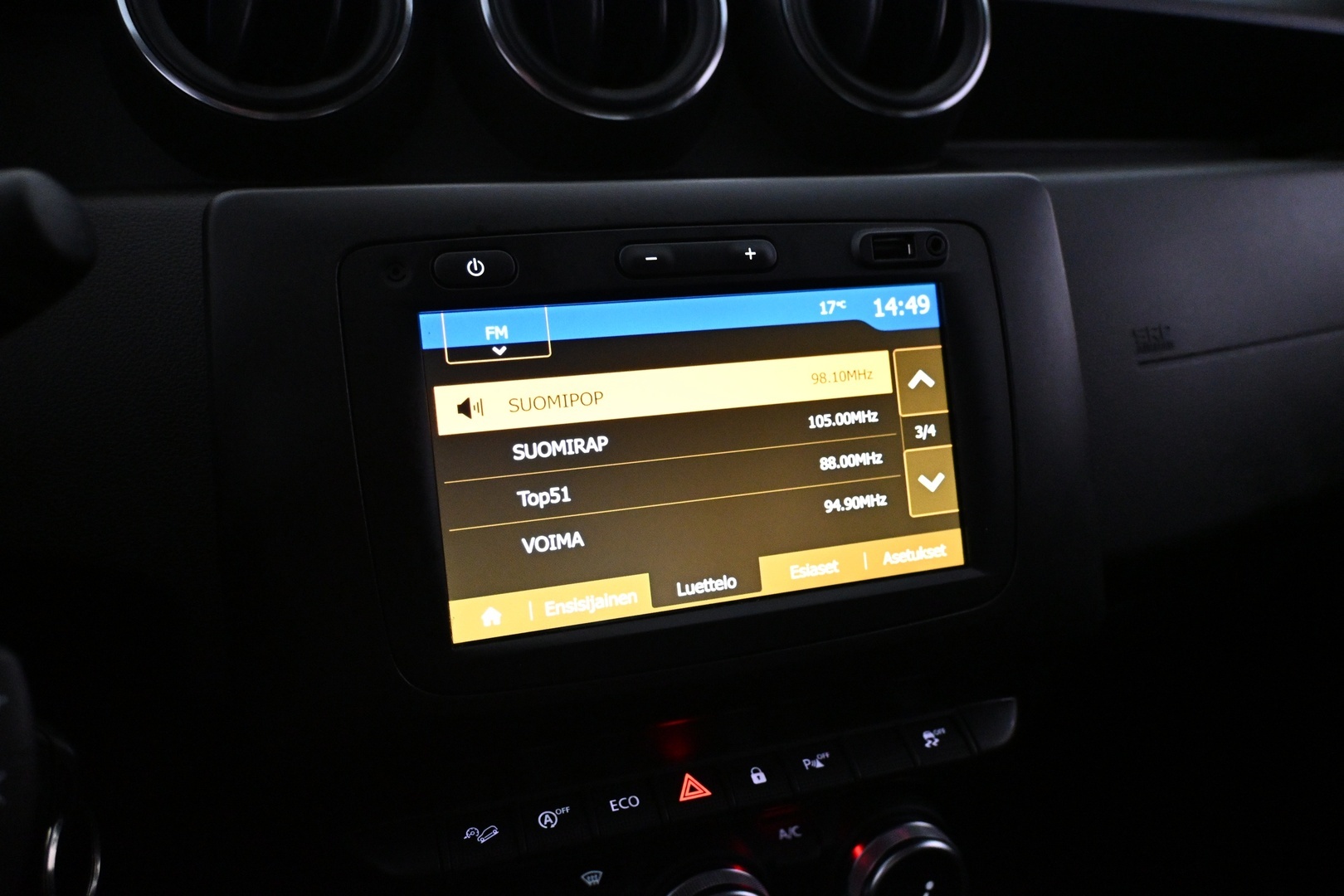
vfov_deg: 46.8
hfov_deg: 65.9
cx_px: 672
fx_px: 1036
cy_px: 448
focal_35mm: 28
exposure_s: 1/160
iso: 4000
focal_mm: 18.5
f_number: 3.8
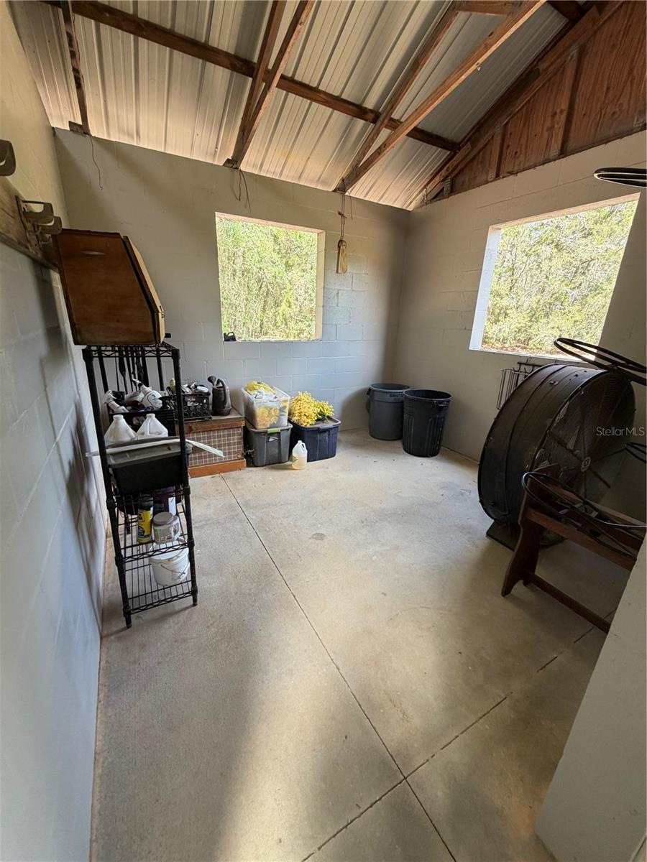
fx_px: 349
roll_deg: -2.6
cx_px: 324
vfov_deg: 102.1
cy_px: 431
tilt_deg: -18.5
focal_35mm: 14
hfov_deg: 85.7
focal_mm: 2.22
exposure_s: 1/121
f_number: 2.2
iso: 160
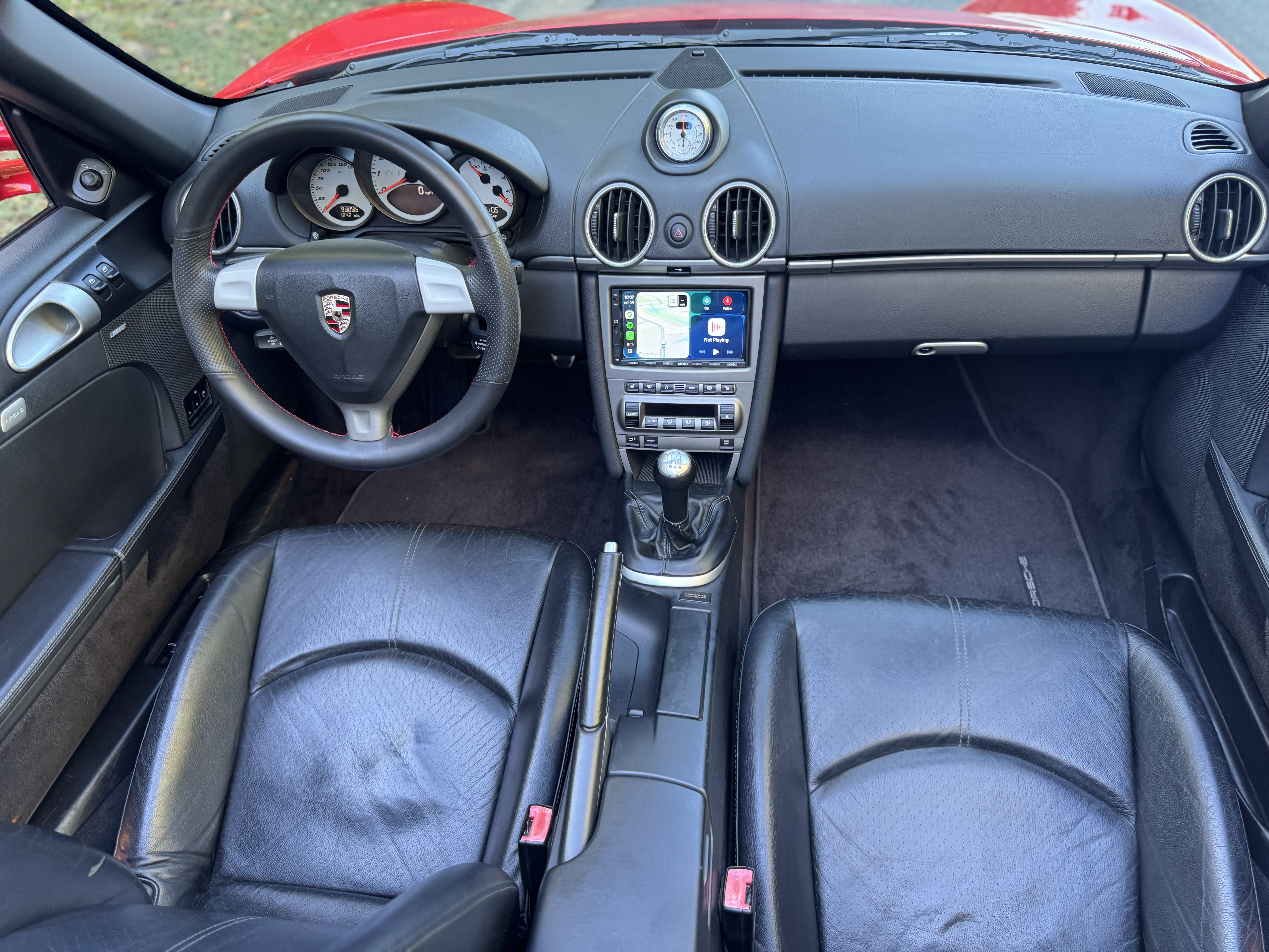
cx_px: 634
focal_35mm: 24
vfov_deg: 56.8
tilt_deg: -41.0
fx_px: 880
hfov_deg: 71.6
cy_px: 476
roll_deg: +1.4
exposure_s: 1/95
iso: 200
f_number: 1.78
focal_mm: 6.76
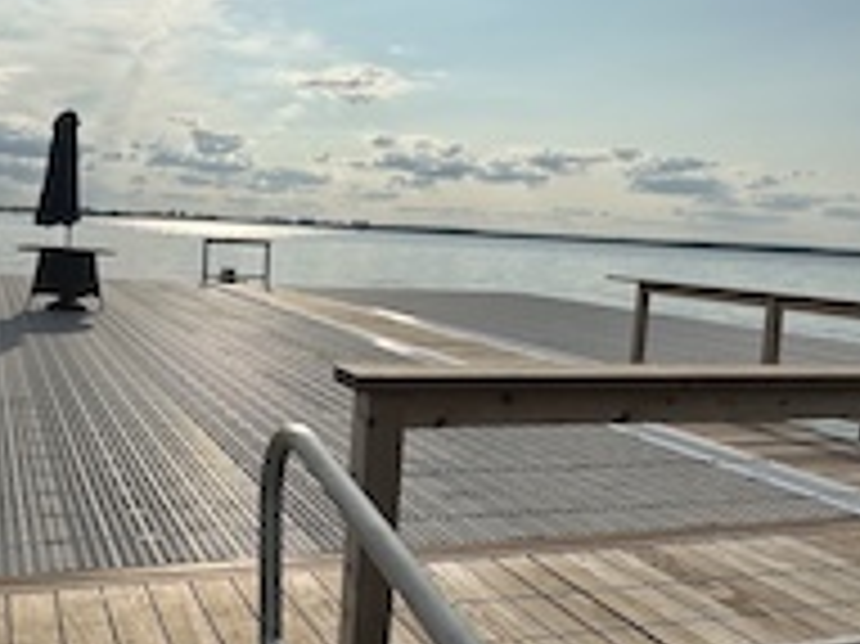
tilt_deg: -4.2
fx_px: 919
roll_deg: -3.6
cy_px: 302
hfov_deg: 49.3
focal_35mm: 37
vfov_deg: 38.6
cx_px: 288
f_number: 2.2
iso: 40
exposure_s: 1/7813
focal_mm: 2.22
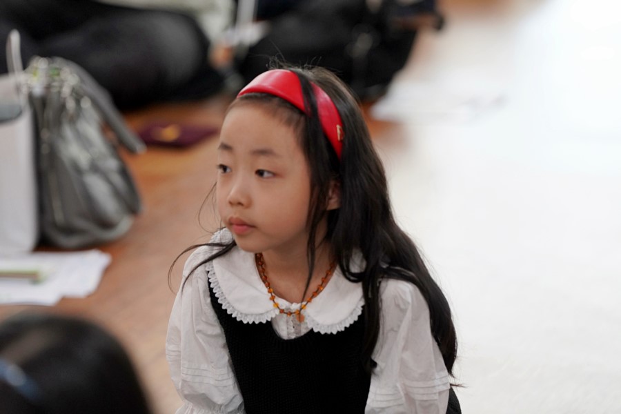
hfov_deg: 10.3
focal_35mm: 200
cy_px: 207
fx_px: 3450
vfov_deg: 6.9
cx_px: 310
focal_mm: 200
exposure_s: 1/250
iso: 2500
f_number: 4
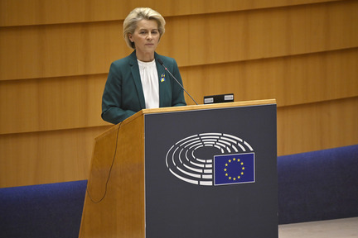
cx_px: 179
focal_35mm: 521
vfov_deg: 2.6
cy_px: 117
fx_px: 5181
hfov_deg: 4.0
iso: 2000
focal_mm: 500
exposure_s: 1/400
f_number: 6.3
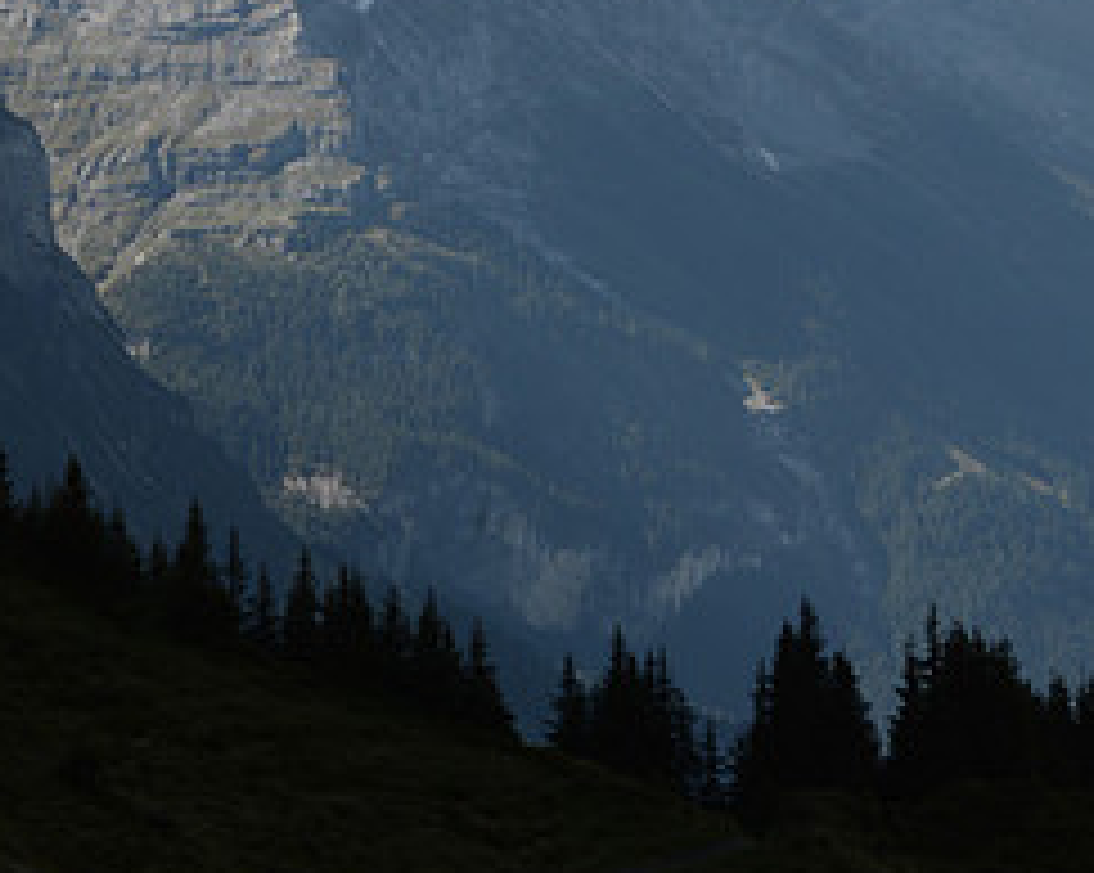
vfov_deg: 9.7
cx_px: 603
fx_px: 5079
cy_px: -202
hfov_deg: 12.3
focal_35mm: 157
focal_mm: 70
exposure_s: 1/100
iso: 250
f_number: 22
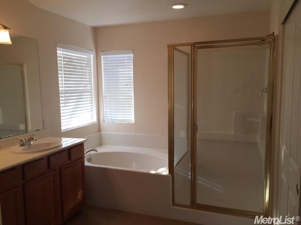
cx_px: 150
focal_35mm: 29
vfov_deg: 48.2
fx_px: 252
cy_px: 112
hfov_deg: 61.7
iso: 32
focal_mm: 4.15
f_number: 2.2
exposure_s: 1/60
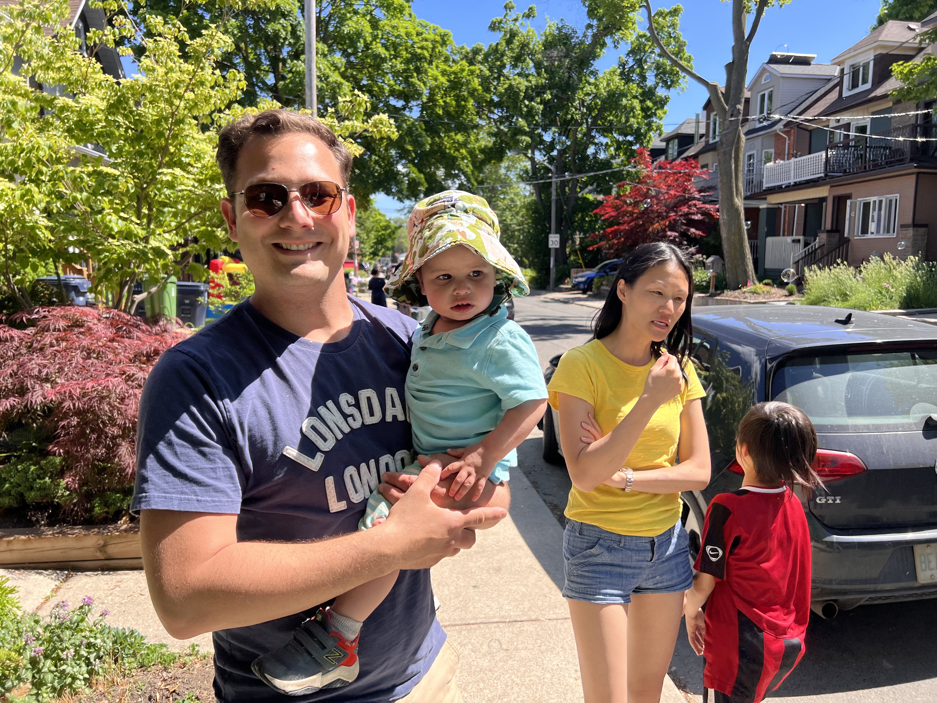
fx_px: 704
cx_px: 468
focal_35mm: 26
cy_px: 352
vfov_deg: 53.1
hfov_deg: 67.3
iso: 50
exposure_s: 1/1311
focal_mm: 5.7
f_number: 1.5
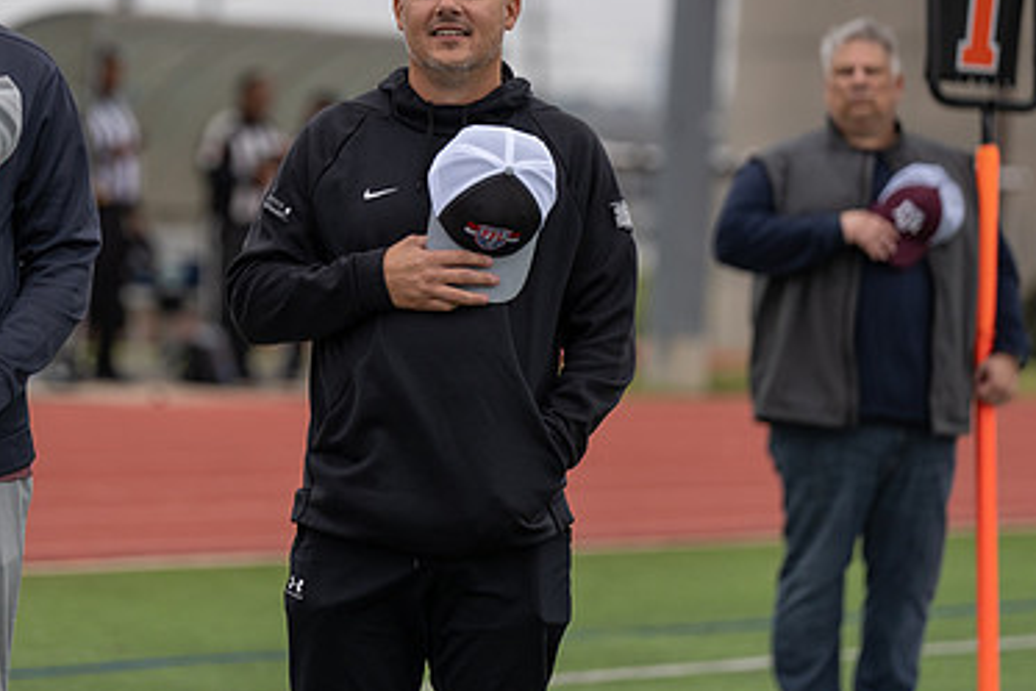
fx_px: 7514
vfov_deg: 5.3
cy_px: 160
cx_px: 372
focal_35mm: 261
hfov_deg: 7.9
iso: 500
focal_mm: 168
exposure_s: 1/1250
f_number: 2.8
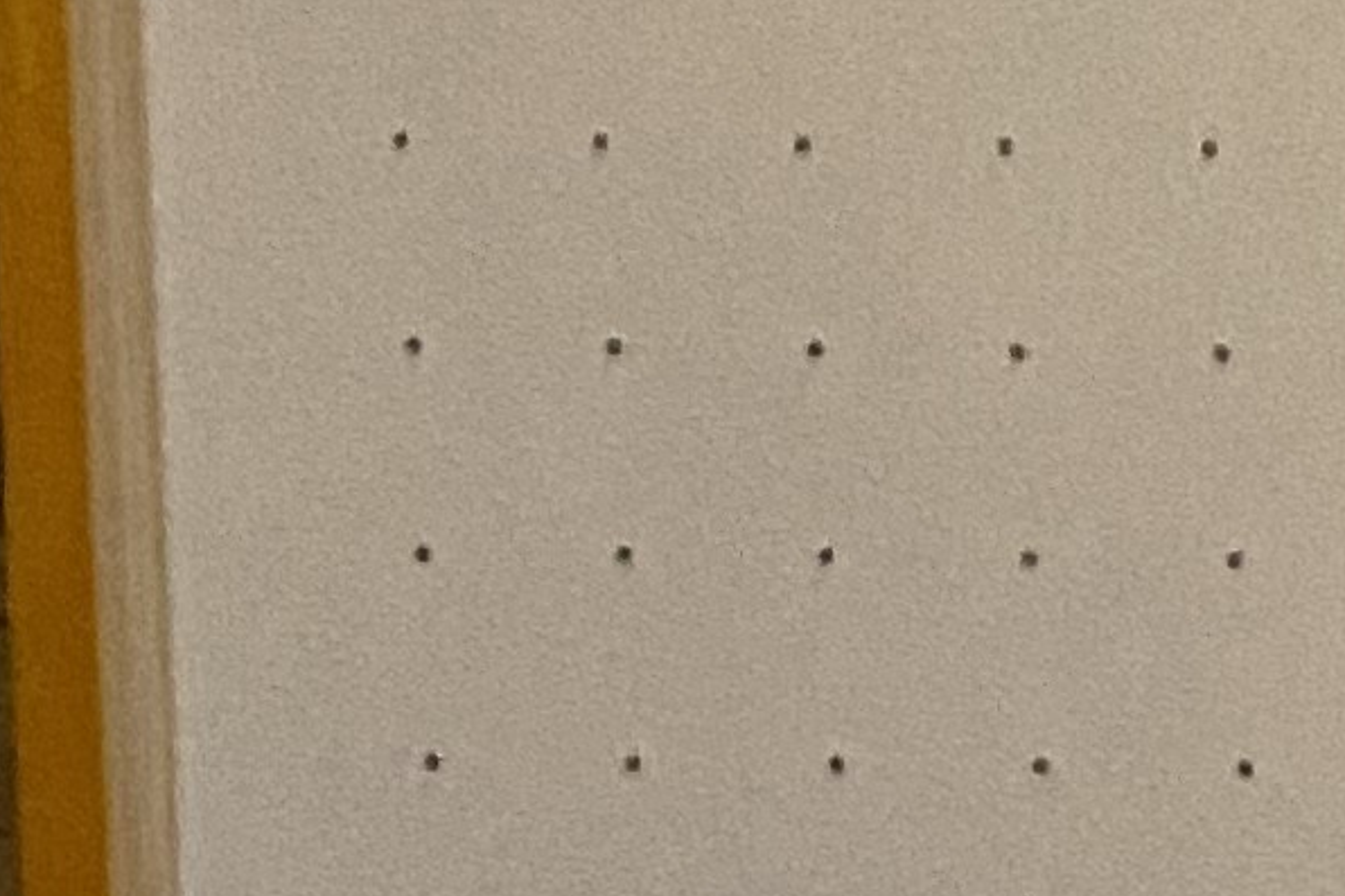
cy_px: -2756
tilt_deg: -84.9
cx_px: 2647
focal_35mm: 183
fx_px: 6835
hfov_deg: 10.4
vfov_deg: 6.2
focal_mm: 4.25
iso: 500
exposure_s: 1/40
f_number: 1.8
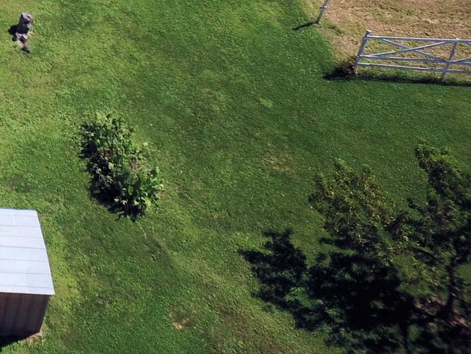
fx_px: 885
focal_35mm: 65
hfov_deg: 23.2
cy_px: -197
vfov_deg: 19.3
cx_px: -258
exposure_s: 1/60
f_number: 2.8
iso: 100
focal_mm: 3.61
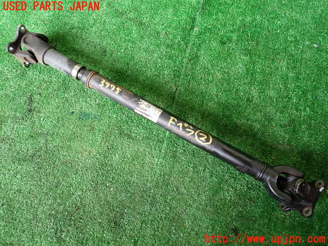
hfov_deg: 60.0
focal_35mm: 30
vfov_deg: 46.8
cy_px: 123
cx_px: 164
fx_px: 284
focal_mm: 5.4
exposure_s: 1/80
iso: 640
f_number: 2.3
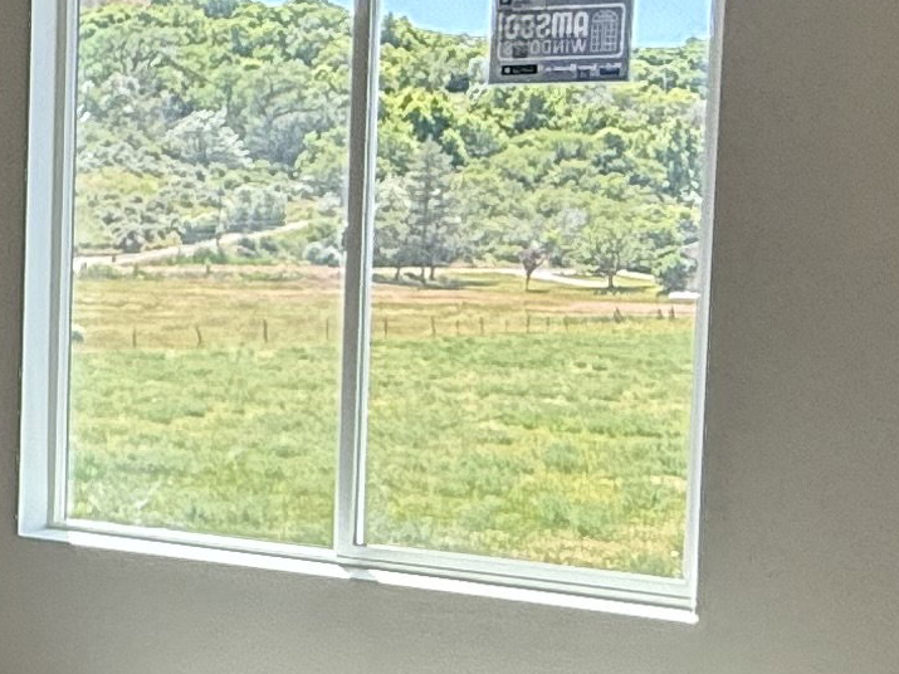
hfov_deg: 20.8
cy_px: 380
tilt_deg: -3.9
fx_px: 2051
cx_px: -477
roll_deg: -0.2
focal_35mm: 79
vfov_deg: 18.6
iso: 64
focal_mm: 2.22
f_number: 2.2
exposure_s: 1/254
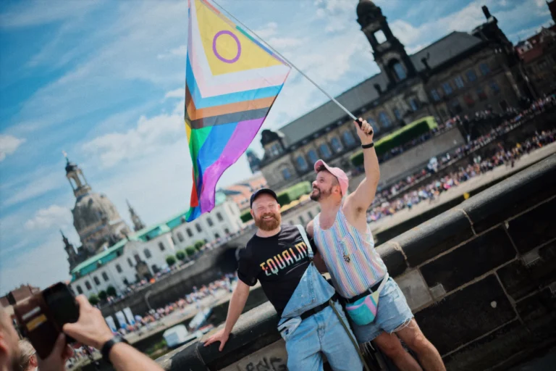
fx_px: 633
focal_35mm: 41
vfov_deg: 32.6
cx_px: 278
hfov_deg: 47.4
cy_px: 186
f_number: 1.2
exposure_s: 1/6400
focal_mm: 27
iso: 125
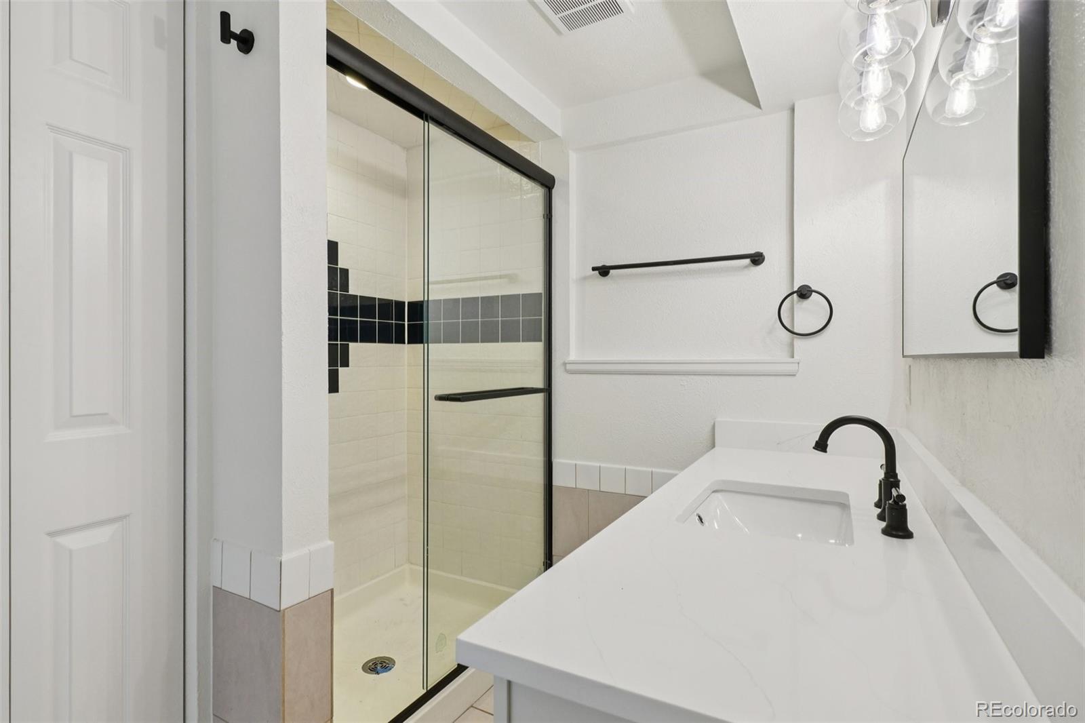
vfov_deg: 72.0
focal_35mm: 16
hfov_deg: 95.0
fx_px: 497
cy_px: 362
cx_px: 542
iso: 320
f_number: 8
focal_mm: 11
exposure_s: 1/30
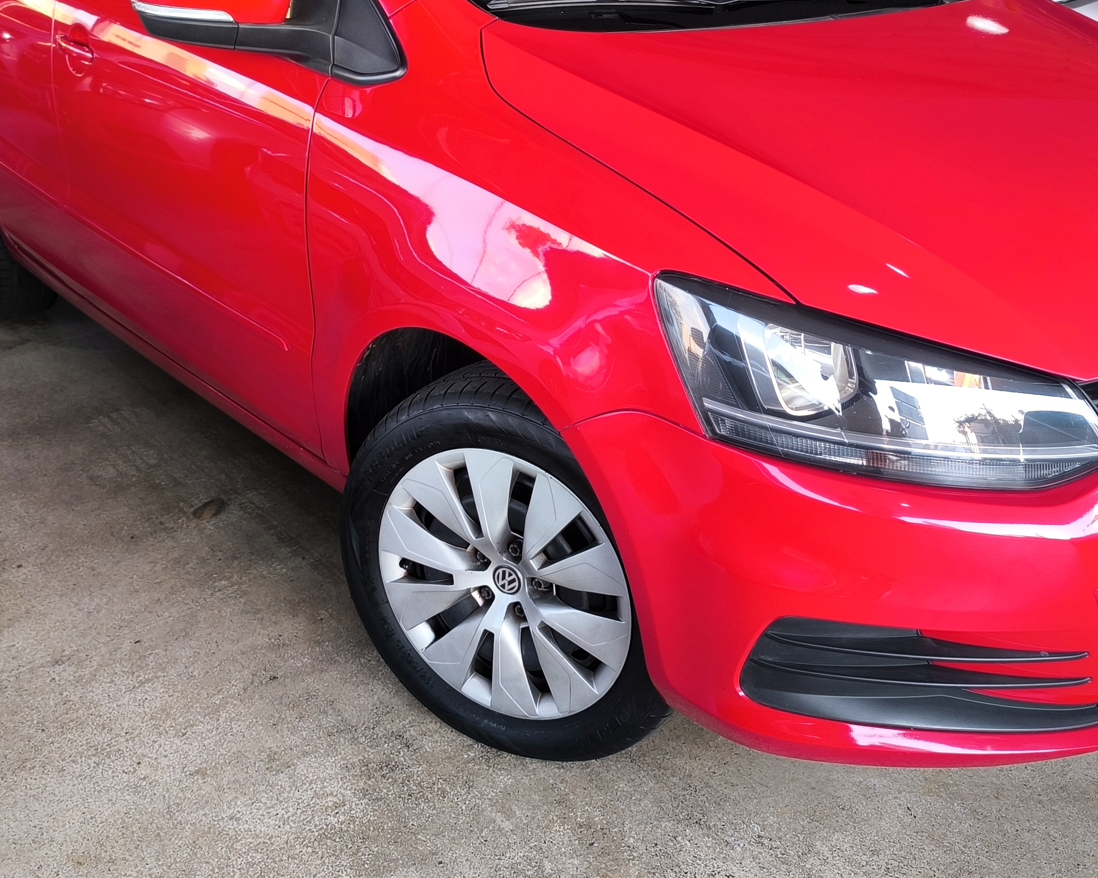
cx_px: 660
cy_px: 292
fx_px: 1267
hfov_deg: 46.6
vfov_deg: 37.8
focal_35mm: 39
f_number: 1.65
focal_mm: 6.14
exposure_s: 1/120
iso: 320
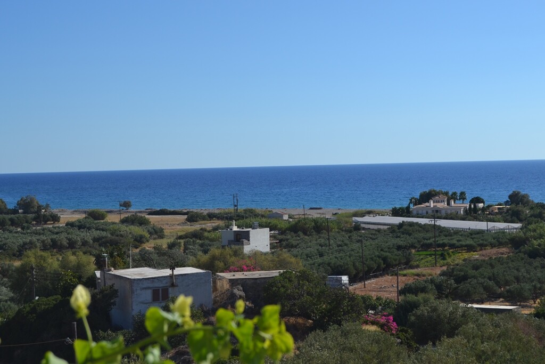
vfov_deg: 21.6
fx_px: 954
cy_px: 182
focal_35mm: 63
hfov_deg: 31.9
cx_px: 272
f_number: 9
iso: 100
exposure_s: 1/320
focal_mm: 42
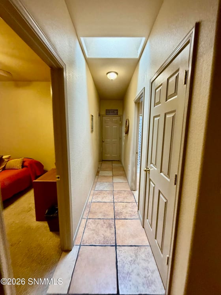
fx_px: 119
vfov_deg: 102.0
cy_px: 148
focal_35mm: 14
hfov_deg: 85.7
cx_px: 110
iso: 320
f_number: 2.2
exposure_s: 1/60
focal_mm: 2.22
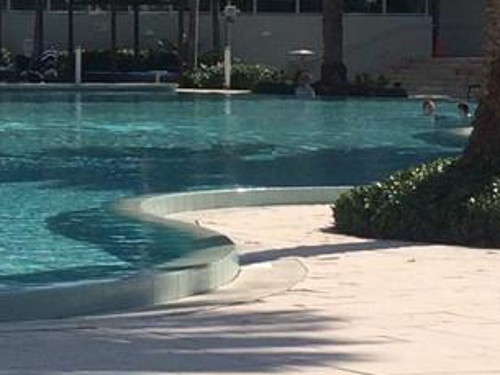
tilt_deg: +2.2
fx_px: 2196
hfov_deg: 12.0
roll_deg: +1.0
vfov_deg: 9.7
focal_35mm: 152
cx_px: -397
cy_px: 0
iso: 32
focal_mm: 4.15
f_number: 2.2
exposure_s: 1/3425
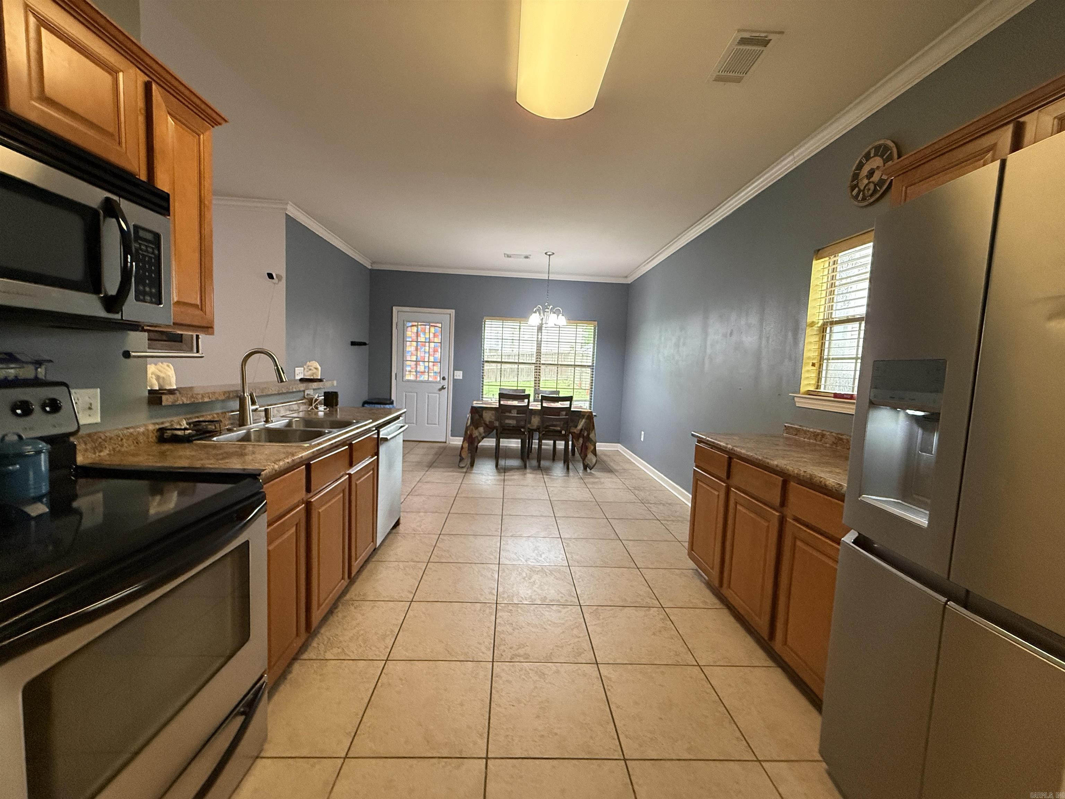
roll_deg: -2.1
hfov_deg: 102.1
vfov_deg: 85.7
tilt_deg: -4.0
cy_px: 400
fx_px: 431
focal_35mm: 14
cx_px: 532
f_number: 2.2
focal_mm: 2.22
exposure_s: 1/120
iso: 500
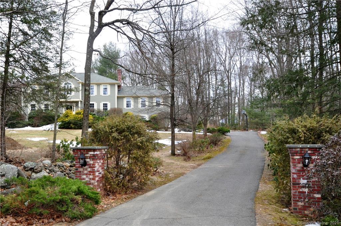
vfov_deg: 43.5
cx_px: 170
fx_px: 284
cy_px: 113
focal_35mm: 30
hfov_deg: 62.0
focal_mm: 20
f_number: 8
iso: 800
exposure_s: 1/250
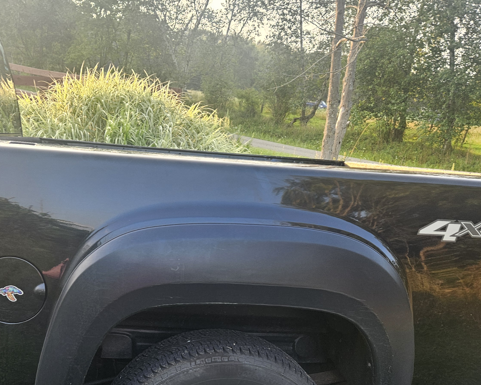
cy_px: 303
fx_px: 569
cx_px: 175
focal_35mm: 40
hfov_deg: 45.3
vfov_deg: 36.2
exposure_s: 1/149
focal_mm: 5.4
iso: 50
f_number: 1.8
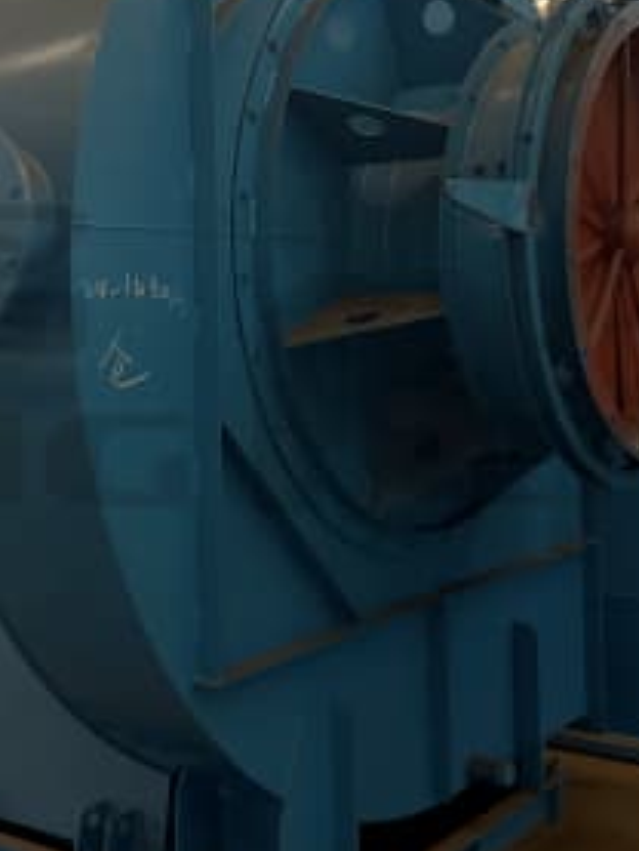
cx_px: 280
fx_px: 1279
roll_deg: +1.8
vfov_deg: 36.7
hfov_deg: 28.0
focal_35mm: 52
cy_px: 350
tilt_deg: -1.0
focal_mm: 6.76
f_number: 1.78
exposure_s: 1/30
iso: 1250
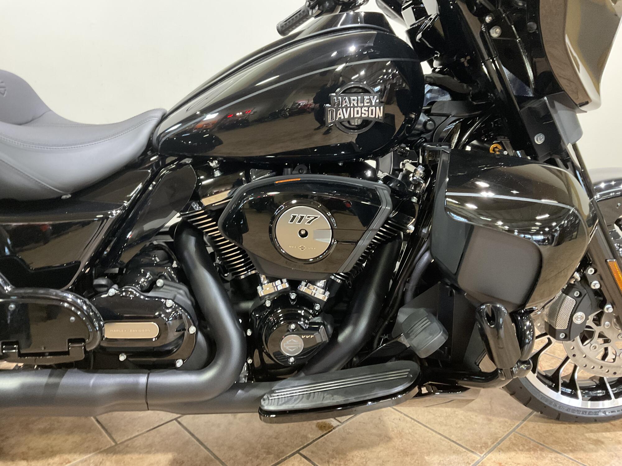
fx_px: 521
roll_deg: -0.9
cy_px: 233
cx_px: 311
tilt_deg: -15.3
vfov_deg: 48.2
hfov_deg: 61.7
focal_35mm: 29
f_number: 1.8
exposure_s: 1/30
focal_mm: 3
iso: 400
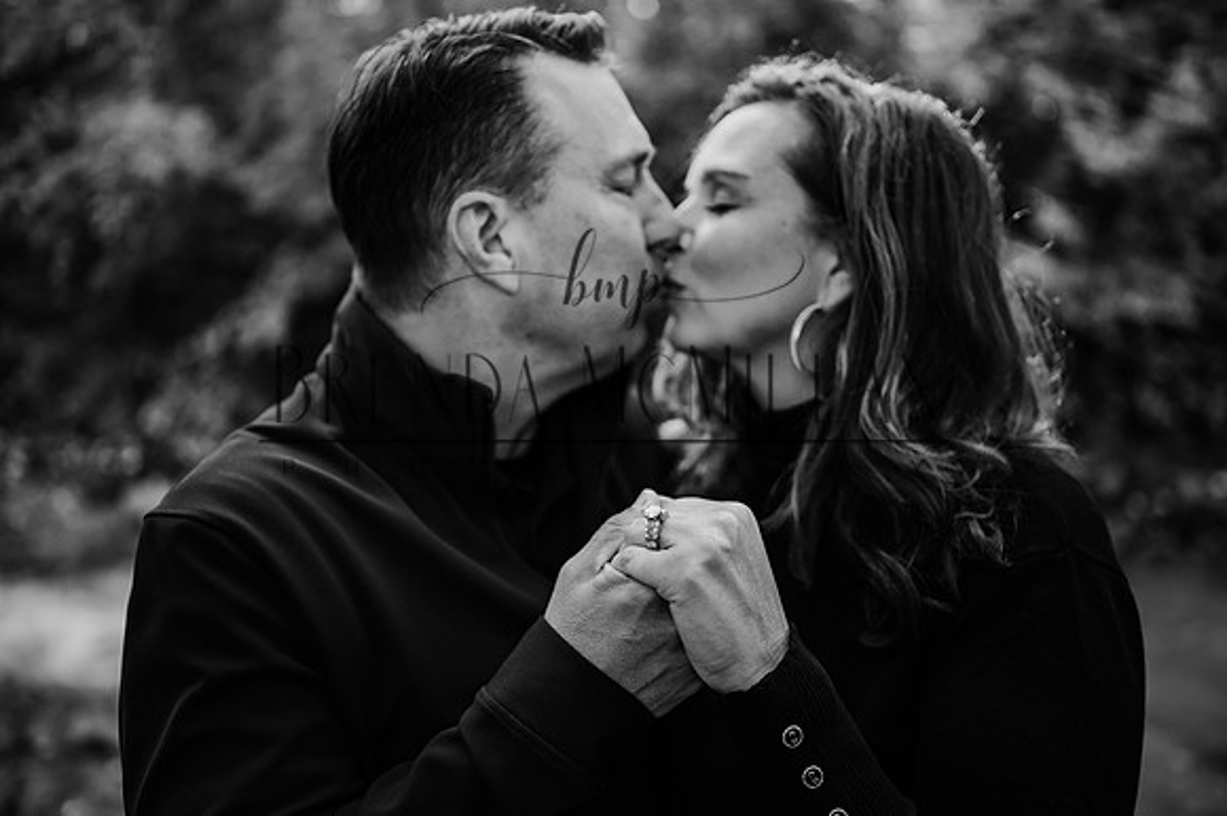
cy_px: 408
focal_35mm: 35
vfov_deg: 37.8
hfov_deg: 54.5
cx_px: 614
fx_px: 1192
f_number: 1.8
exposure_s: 1/800
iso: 400
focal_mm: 35
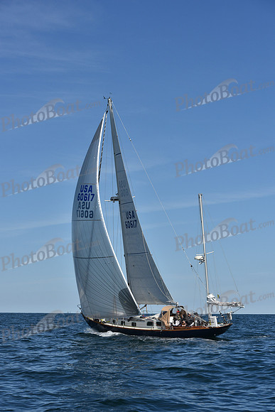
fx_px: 802
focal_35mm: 70
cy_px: 206
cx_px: 138
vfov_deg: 28.8
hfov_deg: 19.5
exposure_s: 1/1600
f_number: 8
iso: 250
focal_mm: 70
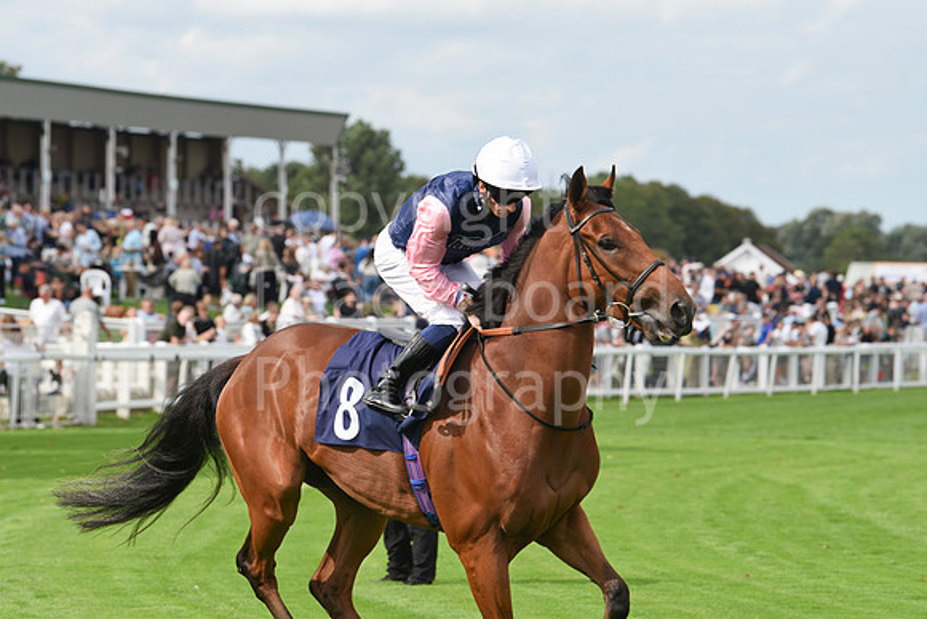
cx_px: 464
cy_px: 310
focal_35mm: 200
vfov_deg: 6.9
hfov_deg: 10.3
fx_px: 5151
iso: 400
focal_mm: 200
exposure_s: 1/1250
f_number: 6.3
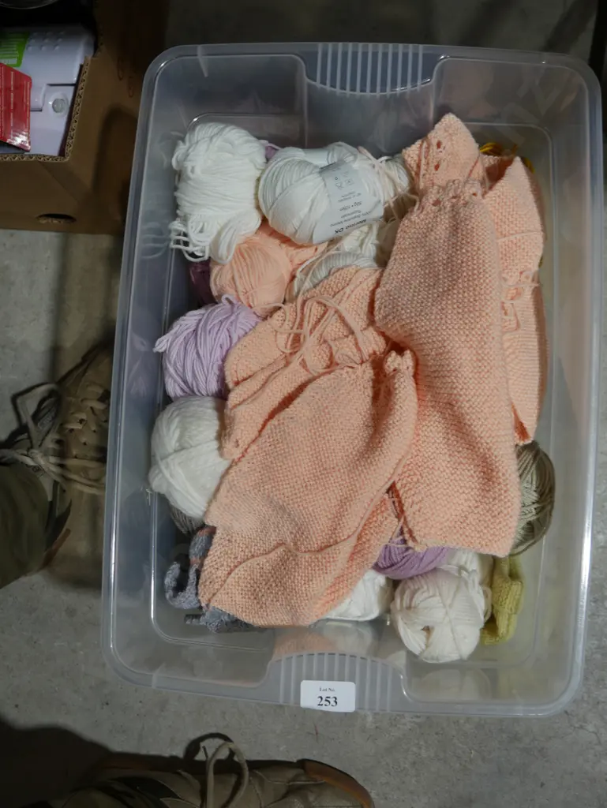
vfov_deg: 51.3
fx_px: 841
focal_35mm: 36
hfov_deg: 39.7
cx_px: 304
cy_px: 404
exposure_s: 1/100
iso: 200
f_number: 4
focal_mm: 18
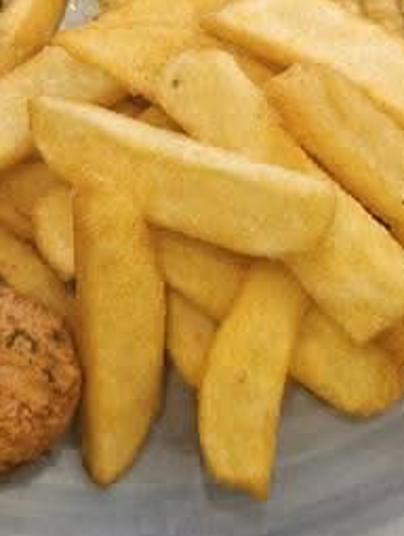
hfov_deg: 22.3
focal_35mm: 66
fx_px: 1024
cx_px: 173
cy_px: -7
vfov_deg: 27.6
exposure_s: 1/100
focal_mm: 6.3
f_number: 1.7
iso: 100
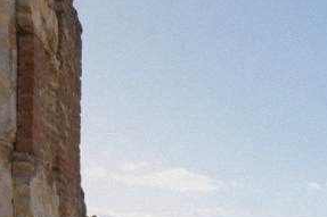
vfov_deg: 10.8
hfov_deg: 15.2
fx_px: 1107
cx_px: 531
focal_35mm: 122
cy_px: 320
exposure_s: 1/500
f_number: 7.1
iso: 400
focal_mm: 35
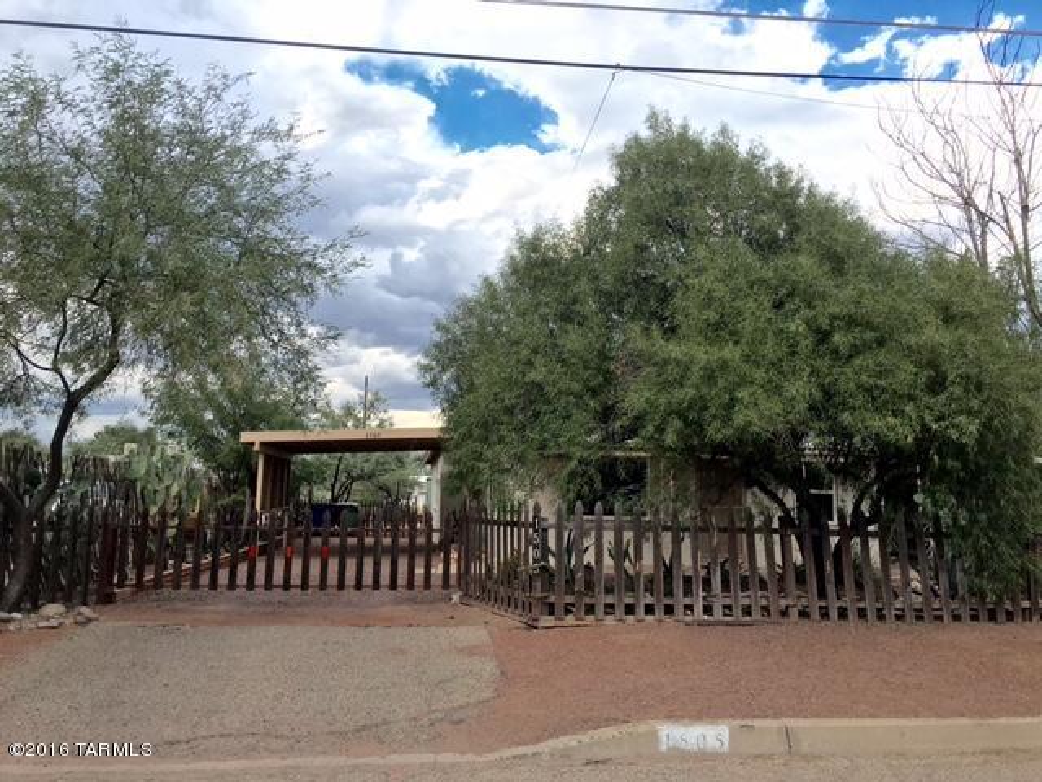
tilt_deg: +7.6
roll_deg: -1.4
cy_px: 391
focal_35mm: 29
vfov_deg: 48.2
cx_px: 521
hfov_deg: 61.7
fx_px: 873
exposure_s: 1/836
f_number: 2.2
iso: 25
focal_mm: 4.15
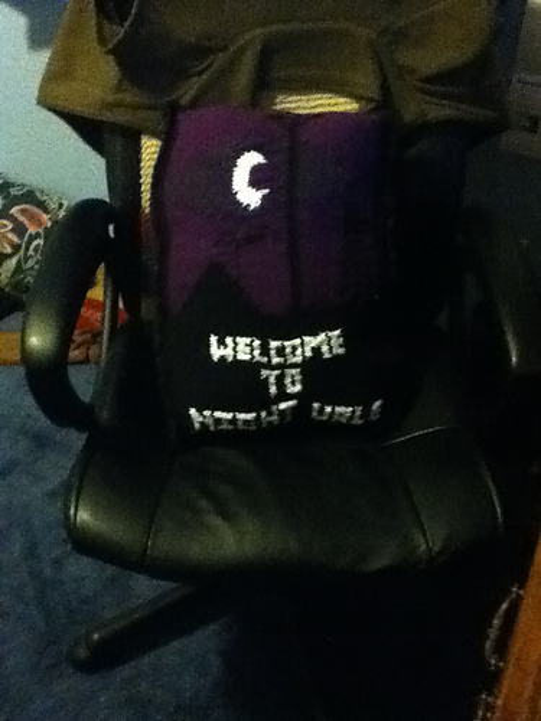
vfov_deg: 56.8
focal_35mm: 32
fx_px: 667
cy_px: 360
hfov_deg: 44.2
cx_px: 270
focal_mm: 3.85
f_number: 2.4
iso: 1250
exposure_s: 1/15
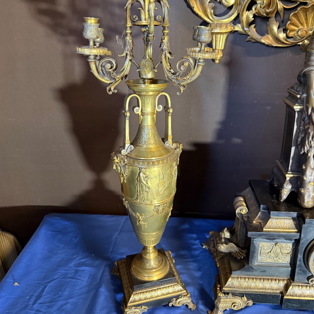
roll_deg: +1.2
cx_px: 153
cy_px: 121
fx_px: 298
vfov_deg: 55.1
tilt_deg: -18.1
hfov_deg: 55.6
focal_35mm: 29
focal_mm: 6.76
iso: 800
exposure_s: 1/50
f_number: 1.78
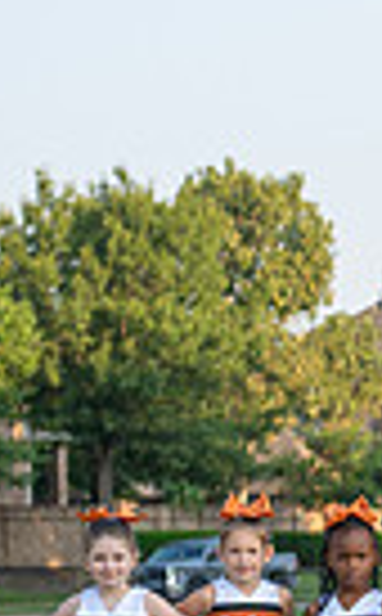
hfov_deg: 4.4
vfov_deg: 7.3
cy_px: 734
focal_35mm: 286
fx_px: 4789
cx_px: 1219
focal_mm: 50
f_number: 2.2
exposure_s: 1/800
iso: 100
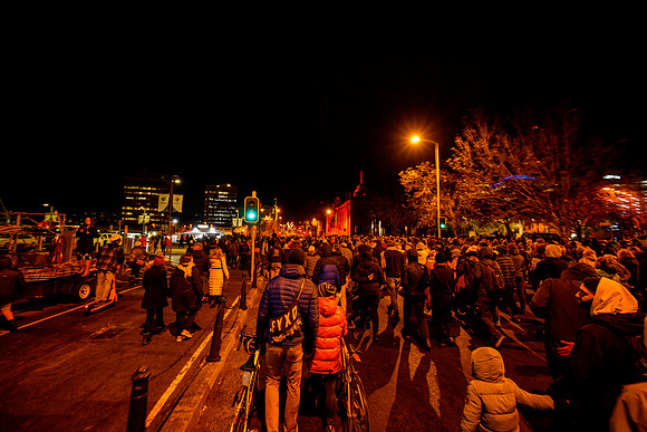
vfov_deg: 79.8
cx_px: 324
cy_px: 216
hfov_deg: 102.8
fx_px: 258
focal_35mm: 14
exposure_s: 1/30
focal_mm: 14
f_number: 4
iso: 5600
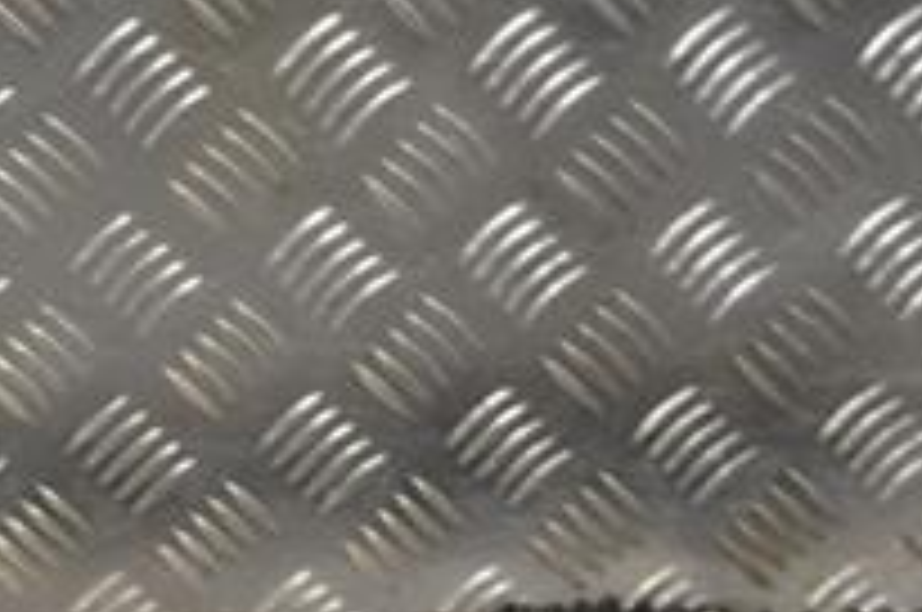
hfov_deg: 14.8
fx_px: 3375
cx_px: -319
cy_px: 392
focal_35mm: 132
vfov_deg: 10.3
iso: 110
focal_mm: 30
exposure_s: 1/30
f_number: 4.5
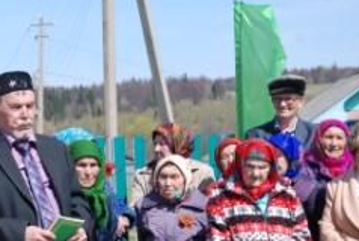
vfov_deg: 9.8
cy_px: 205
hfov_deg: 14.4
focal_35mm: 141
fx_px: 1410
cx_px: 66
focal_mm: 50
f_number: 7.1
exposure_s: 1/200
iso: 100
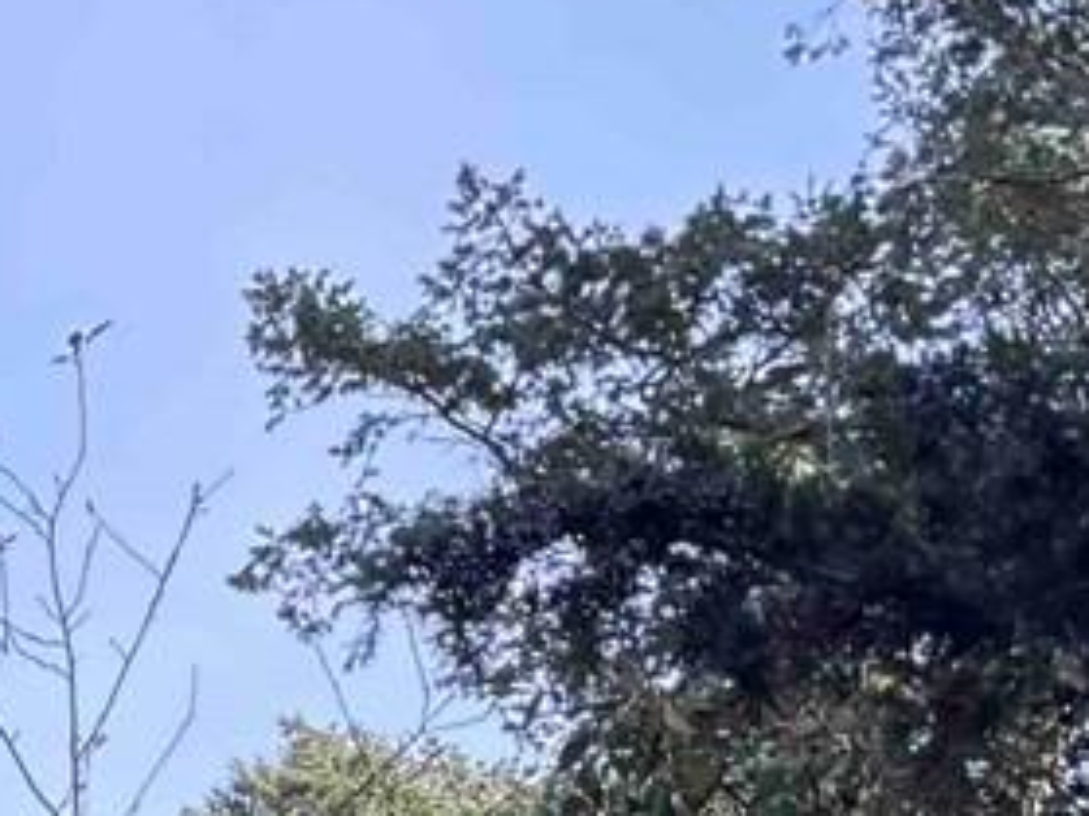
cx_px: -1702
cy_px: 2569
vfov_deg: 7.3
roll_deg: -1.1
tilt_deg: -0.4
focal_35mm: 176
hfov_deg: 9.7
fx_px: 5534
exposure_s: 1/715
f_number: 1.78
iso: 100
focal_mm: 6.76
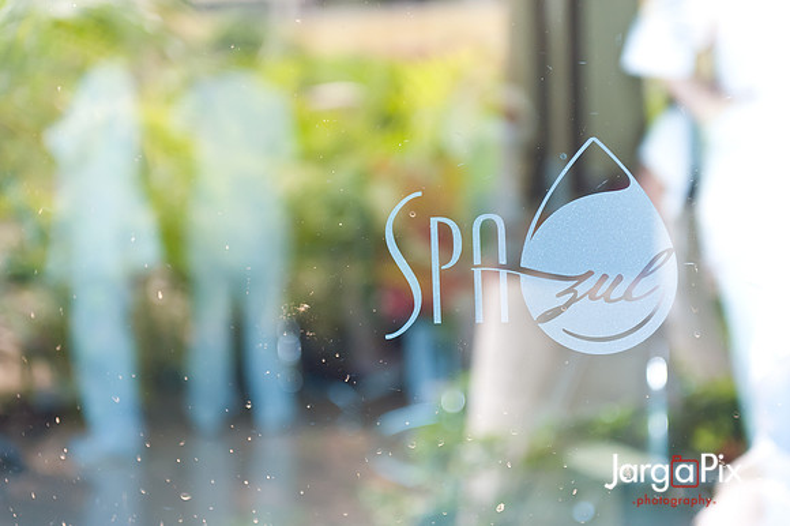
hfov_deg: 28.9
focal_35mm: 70
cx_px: 395
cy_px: 263
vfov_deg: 19.4
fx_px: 1535
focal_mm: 70
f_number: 3.2
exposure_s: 1/800
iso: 1600
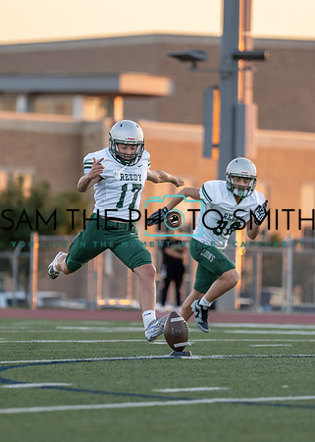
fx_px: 4696
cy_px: 222
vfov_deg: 5.4
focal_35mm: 375
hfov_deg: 3.8
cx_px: 165
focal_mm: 200
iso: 800
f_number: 2.8
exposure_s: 1/1600
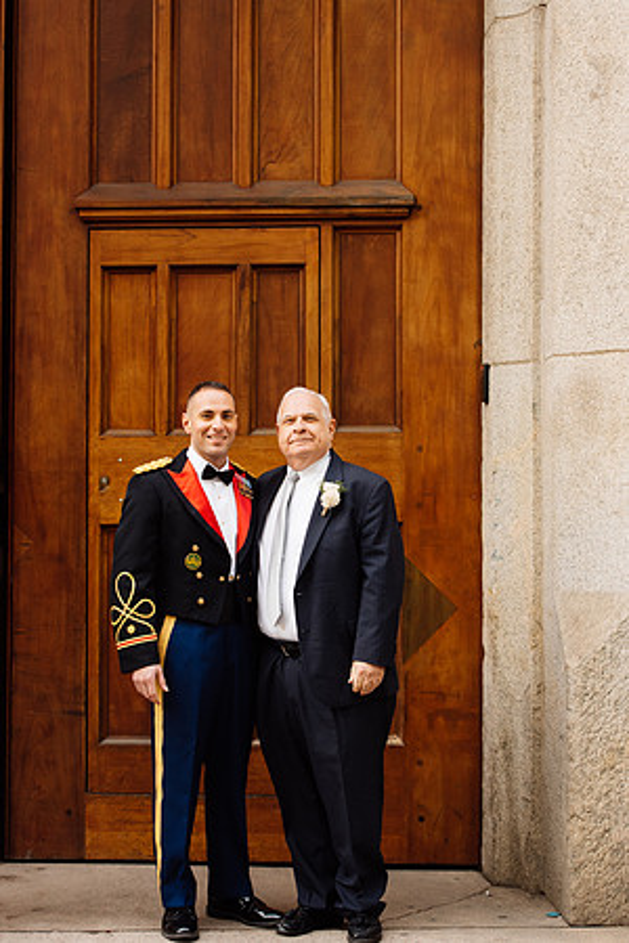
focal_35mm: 70
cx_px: 314
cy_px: 472
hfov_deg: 19.5
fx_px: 1834
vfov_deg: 28.8
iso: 800
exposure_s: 1/400
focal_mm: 70
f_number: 4.5
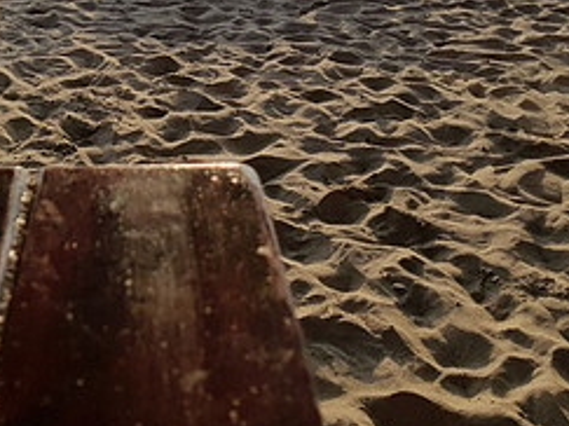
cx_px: 119
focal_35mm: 62
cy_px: -27
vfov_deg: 22.5
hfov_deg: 30.5
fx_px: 1019
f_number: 1.7
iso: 40
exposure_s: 1/3064
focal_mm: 4.2
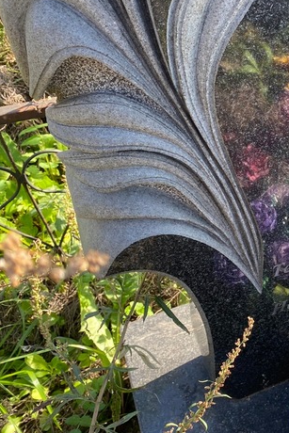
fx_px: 565
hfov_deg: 25.5
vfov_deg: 41.6
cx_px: 353
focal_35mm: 47
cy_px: 165
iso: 32
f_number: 1.8
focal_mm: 4.25
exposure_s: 1/217
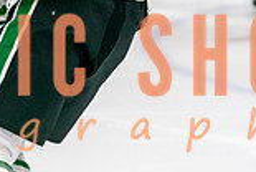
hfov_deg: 5.2
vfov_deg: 3.5
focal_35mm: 396
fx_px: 2821
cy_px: 55
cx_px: -81
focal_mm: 106
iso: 3200
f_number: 2.8
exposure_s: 1/1250
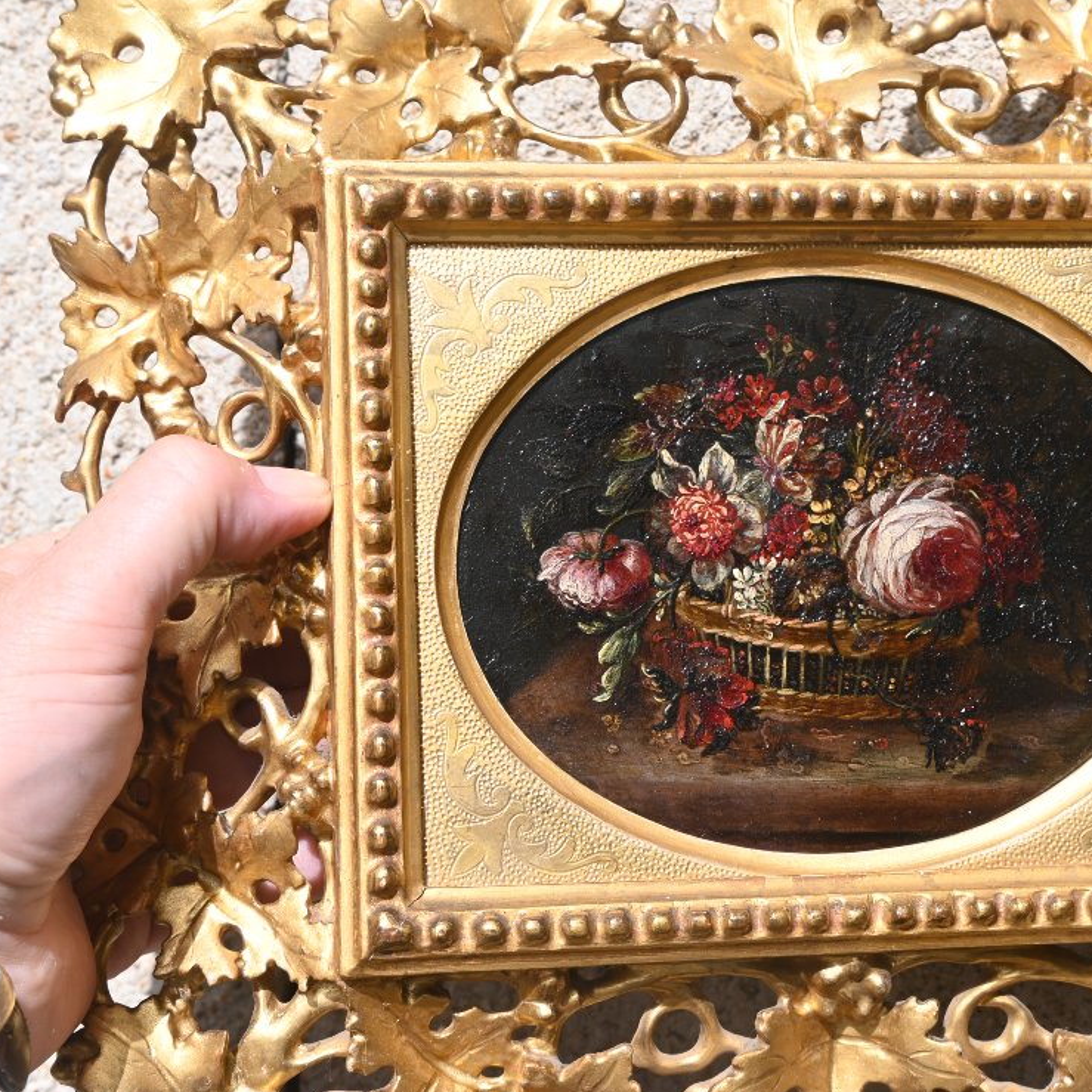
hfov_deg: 24.7
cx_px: 734
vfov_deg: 24.9
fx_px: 2475
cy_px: 556
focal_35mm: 69
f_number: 7.1
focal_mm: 33.5
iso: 100
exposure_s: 1/320
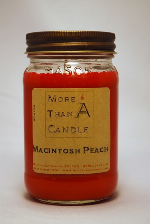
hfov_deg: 16.6
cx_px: 75
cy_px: 112
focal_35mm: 82
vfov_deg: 24.6
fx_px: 514
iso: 200
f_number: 5.6
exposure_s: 1/125
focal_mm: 55
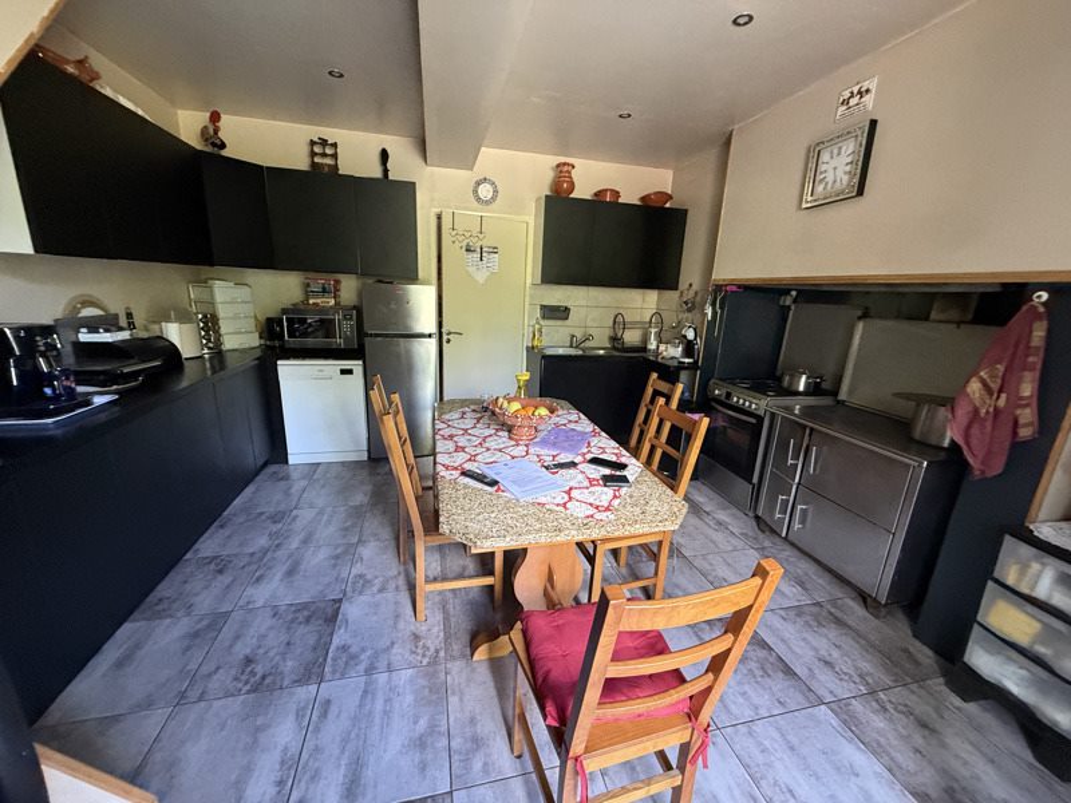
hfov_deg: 102.1
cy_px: 402
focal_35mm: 14
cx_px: 536
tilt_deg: -15.7
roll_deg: -2.1
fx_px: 433
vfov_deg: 85.7
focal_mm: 2.22
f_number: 2.2
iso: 500
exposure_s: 1/59
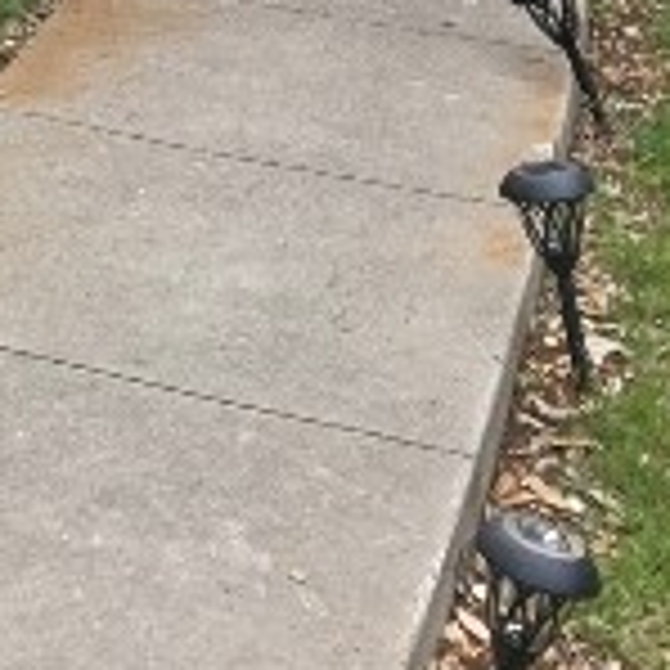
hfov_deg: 12.1
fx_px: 2891
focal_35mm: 132
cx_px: -540
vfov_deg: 11.3
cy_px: -863
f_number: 1.8
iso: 16
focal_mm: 3
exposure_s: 1/214
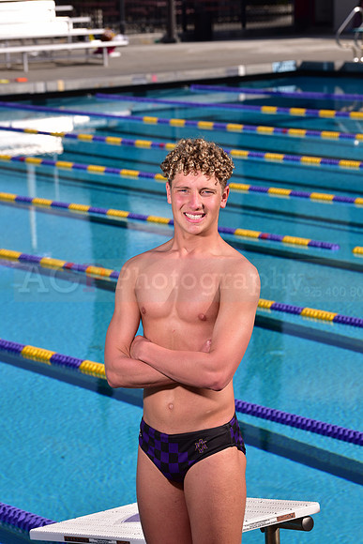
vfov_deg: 15.8
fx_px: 1965
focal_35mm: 130
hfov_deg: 10.6
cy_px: 272
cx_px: 182
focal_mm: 130
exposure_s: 1/250
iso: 80
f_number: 9
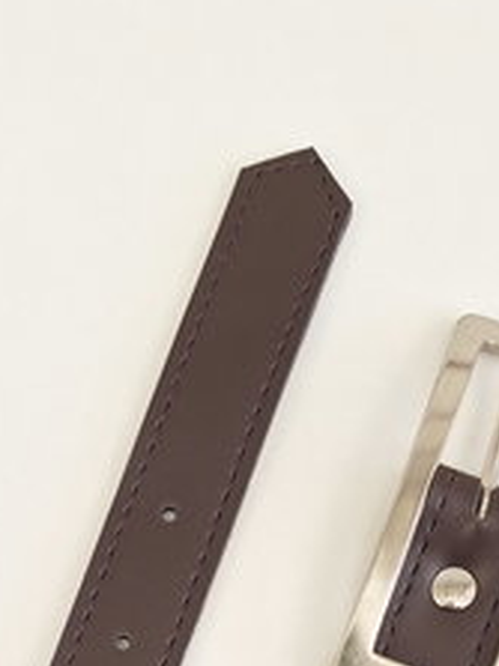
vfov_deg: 30.3
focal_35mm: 55
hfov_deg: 26.5
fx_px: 1058
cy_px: 778
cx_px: 266
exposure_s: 1/50
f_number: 1.8
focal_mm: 5.54
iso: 64
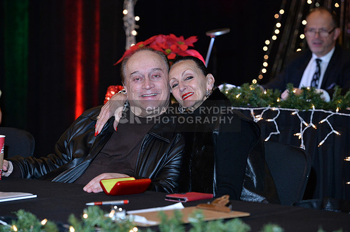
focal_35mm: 130
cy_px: 116
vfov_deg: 10.5
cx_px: 175
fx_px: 1262
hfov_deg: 15.8
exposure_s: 1/250
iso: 2500
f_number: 4.5
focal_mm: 130
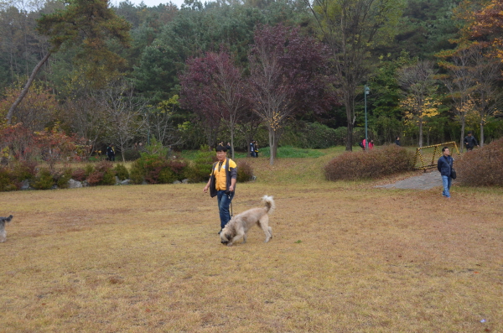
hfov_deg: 49.7
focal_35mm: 39
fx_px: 544
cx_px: 252
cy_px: 166
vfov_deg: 34.0
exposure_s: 1/200
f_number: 7.1
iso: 200
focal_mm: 26
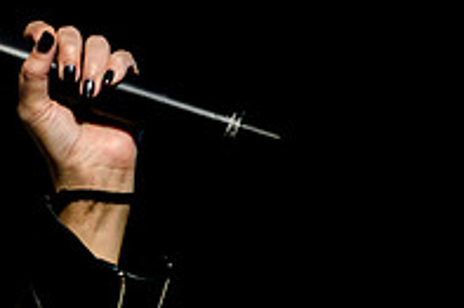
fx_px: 3696
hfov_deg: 7.0
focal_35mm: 287
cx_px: -313
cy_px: 179
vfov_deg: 4.8
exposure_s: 1/2500
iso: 200
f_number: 4.5
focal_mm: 75
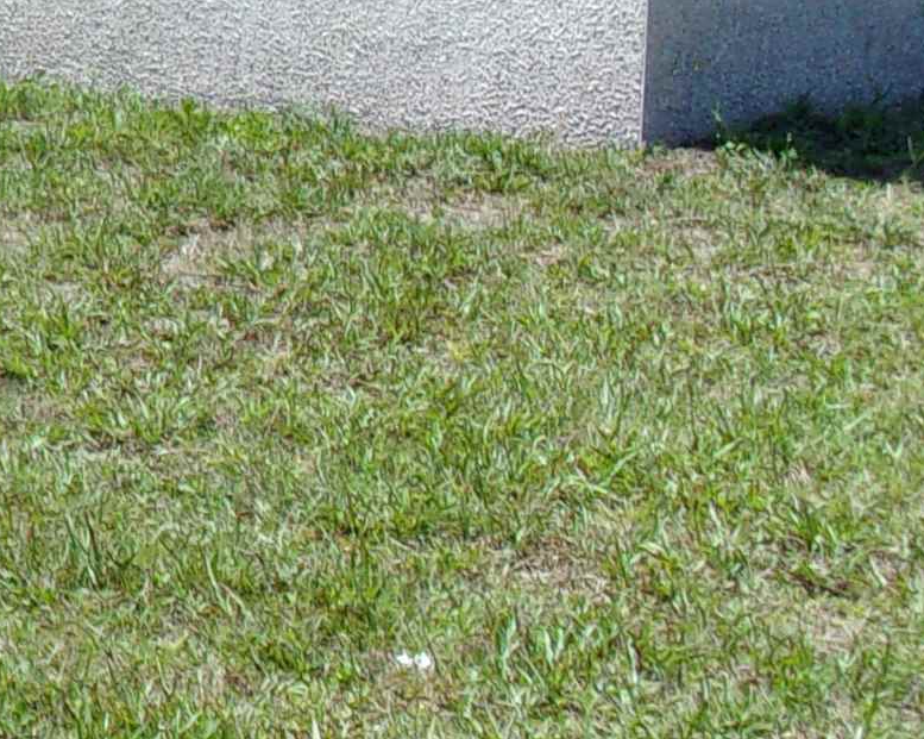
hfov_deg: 12.4
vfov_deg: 11.0
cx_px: -868
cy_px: -21
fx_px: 3800
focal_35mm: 139
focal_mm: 6.4
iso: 80
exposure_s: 1/60
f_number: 11.8
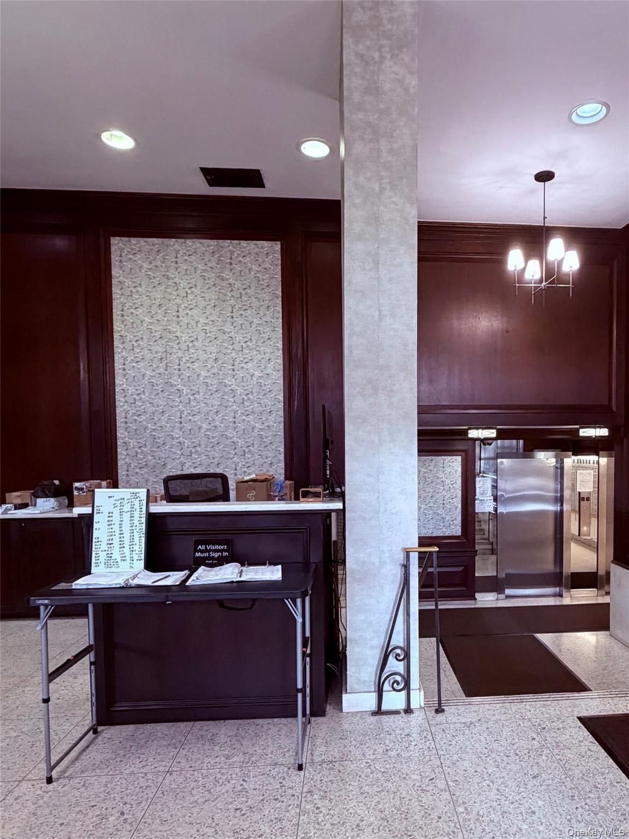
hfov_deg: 85.7
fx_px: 339
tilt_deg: -2.3
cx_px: 314
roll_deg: -0.8
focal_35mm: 14
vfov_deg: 102.1
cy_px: 420
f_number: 2.2
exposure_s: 1/60
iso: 320
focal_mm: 2.22
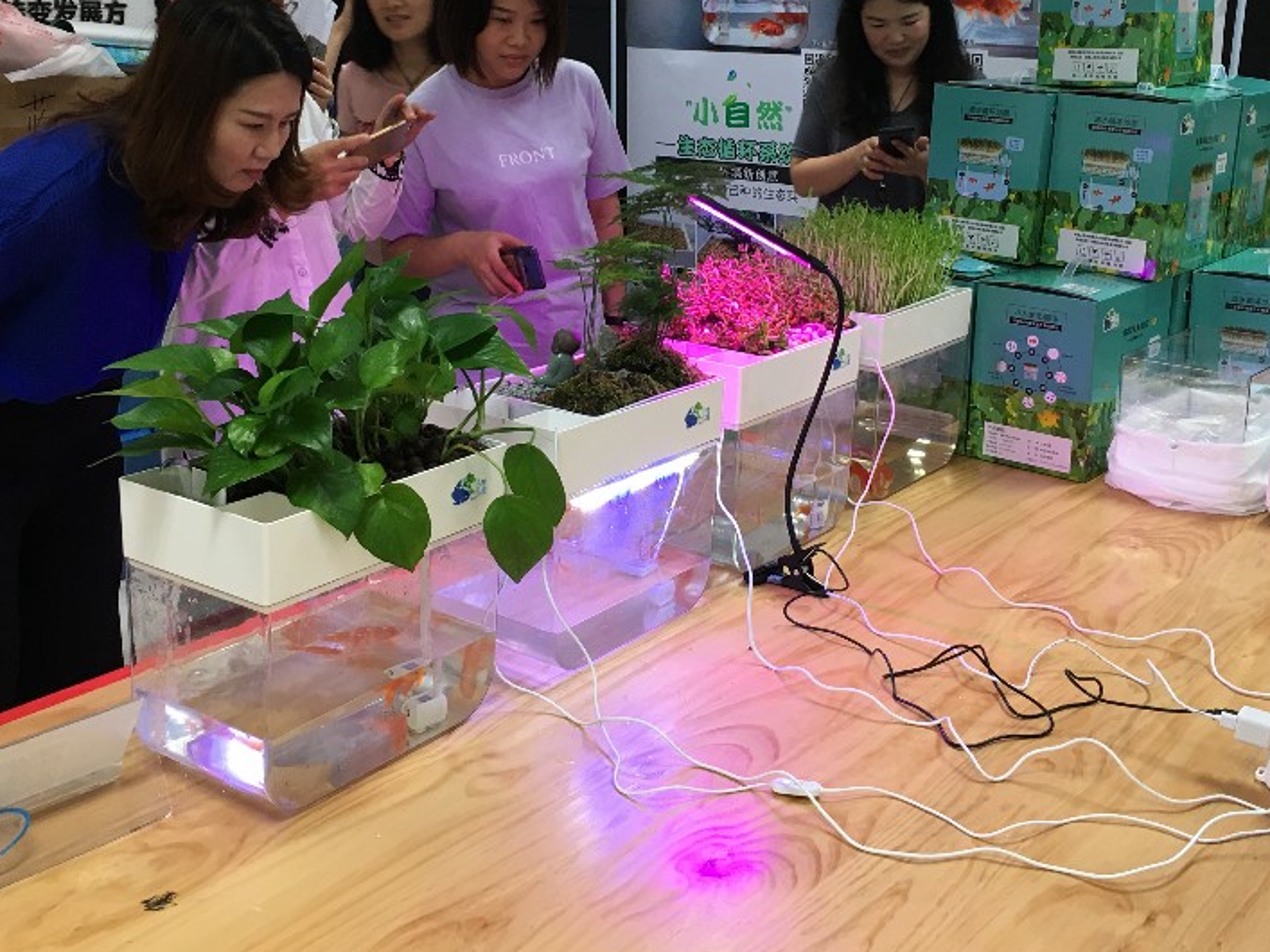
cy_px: 282
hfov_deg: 44.8
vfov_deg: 33.9
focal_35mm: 42
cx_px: 668
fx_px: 1541
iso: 32
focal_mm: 4.15
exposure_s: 1/17
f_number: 2.2
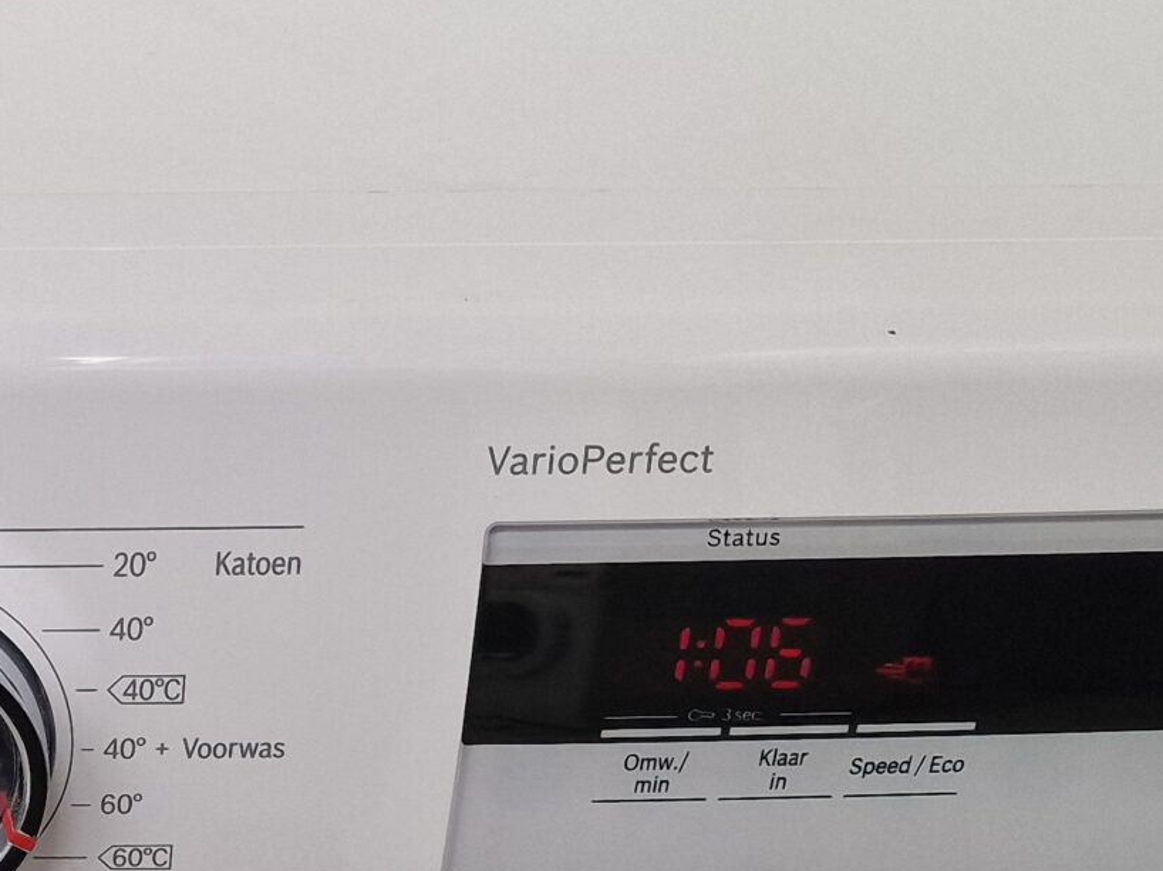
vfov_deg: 20.0
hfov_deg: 24.8
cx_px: -173
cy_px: 797
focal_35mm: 72
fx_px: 2418
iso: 64
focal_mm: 6.4
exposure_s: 1/180
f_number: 1.8
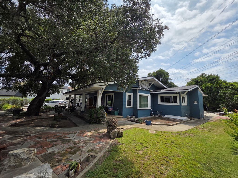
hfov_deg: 106.2
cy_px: 89
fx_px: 89
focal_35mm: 13
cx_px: 119
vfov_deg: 89.9
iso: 40
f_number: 1.9
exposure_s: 1/3399
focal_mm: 2.2
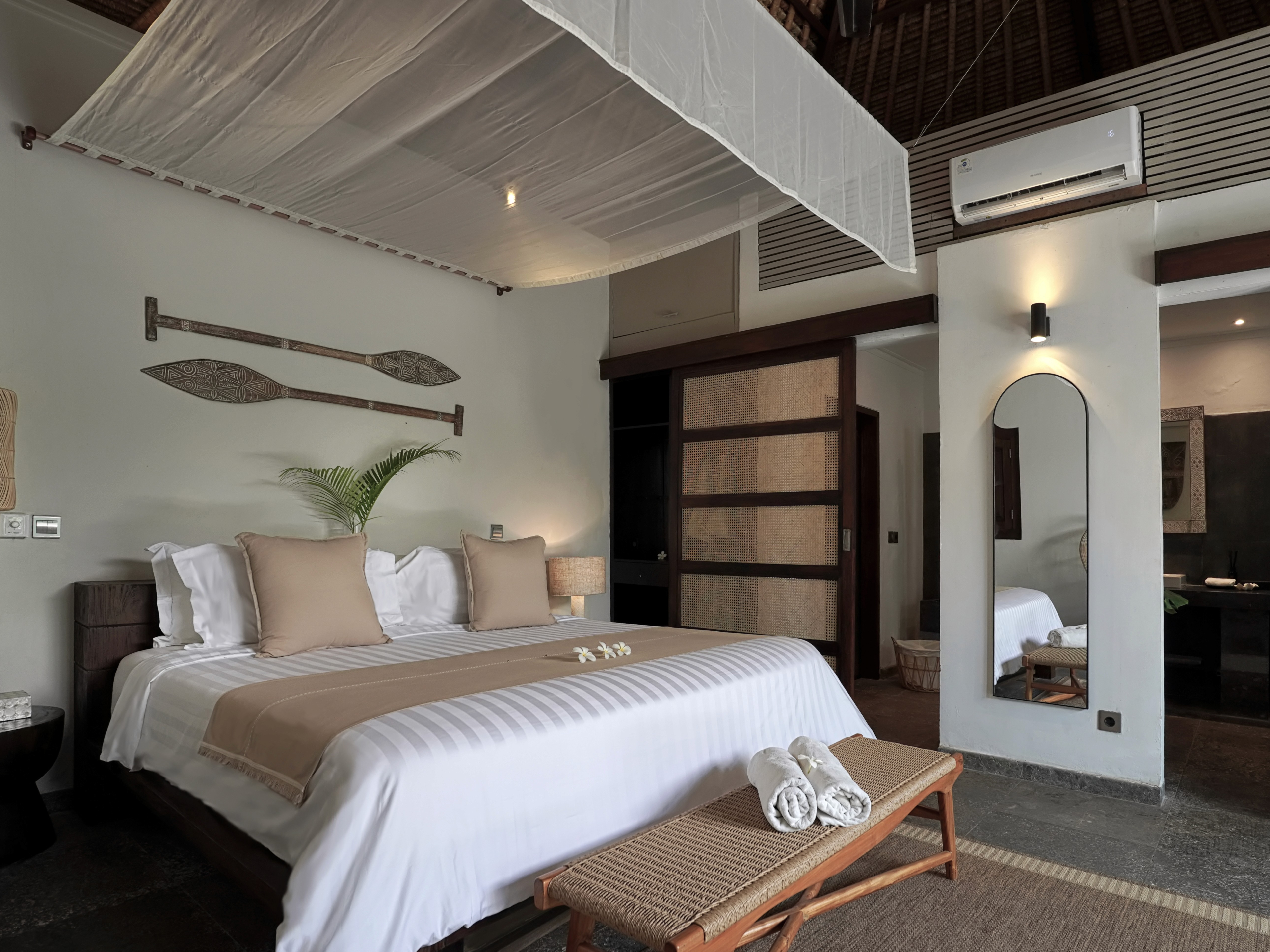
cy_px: 464
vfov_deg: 69.9
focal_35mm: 19
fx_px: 681
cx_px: 702
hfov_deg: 85.7
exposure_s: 1/30
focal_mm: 11
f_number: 4
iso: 100
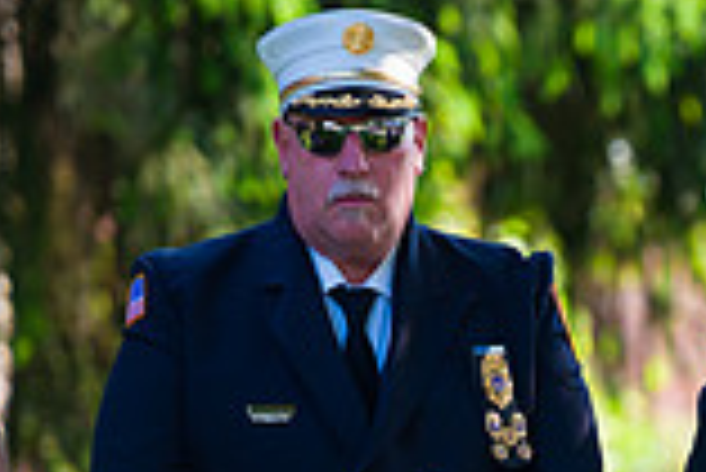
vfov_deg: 1.9
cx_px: 922
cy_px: 611
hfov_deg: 2.8
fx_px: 14466
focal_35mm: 737
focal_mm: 200
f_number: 3.2
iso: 200
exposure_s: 1/640
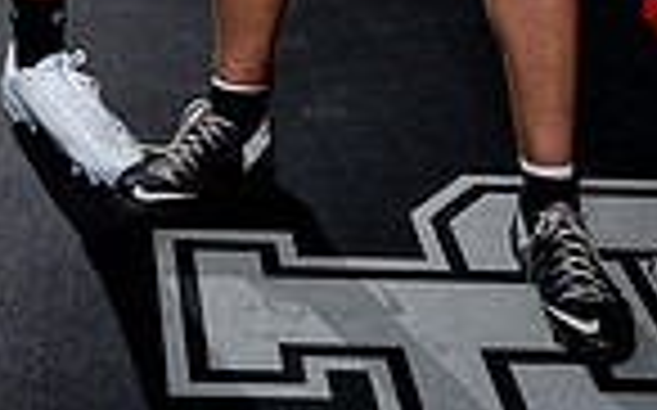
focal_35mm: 104
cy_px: -590
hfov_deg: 19.9
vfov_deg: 10.7
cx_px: 194
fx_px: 1861
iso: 640
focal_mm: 33
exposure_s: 1/250
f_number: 8
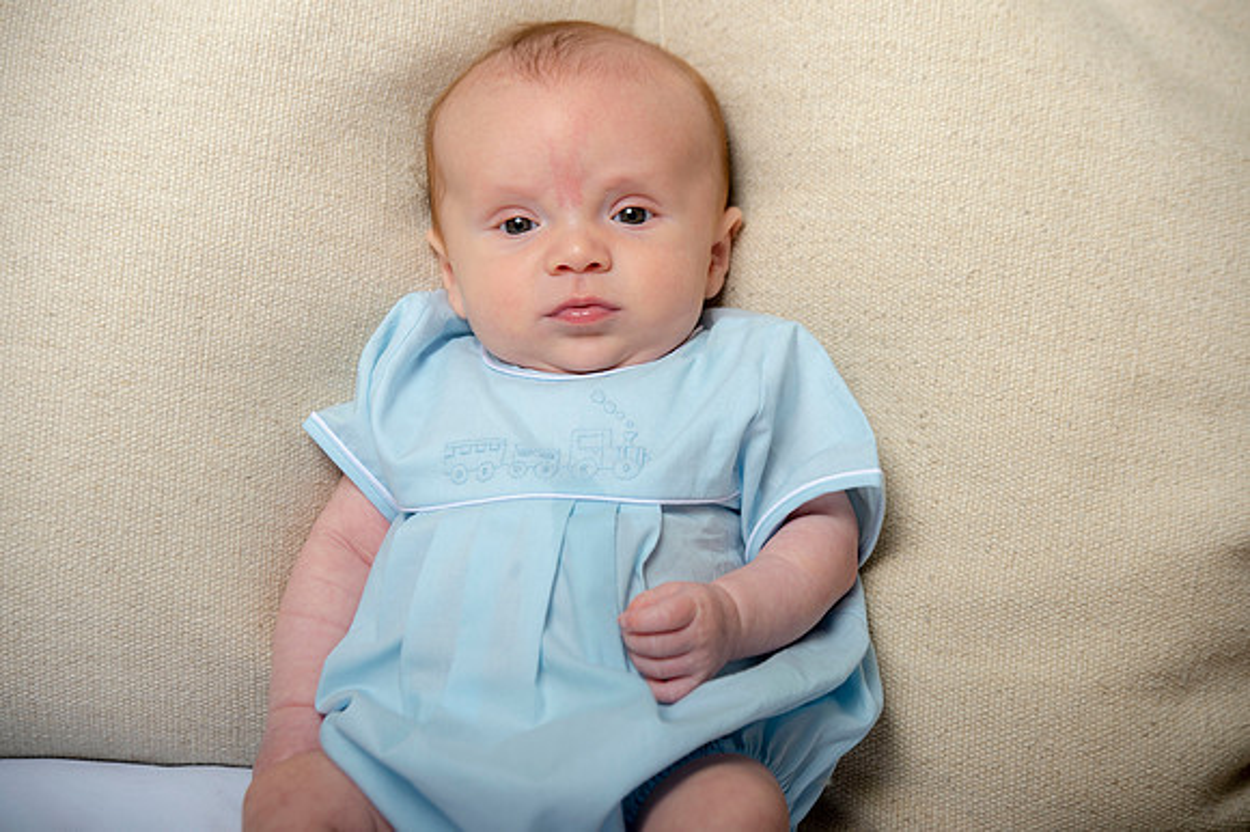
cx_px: 625
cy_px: 416
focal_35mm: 130
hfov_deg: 15.8
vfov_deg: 10.5
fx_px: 4511
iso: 250
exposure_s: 1/200
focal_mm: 130
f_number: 5.6
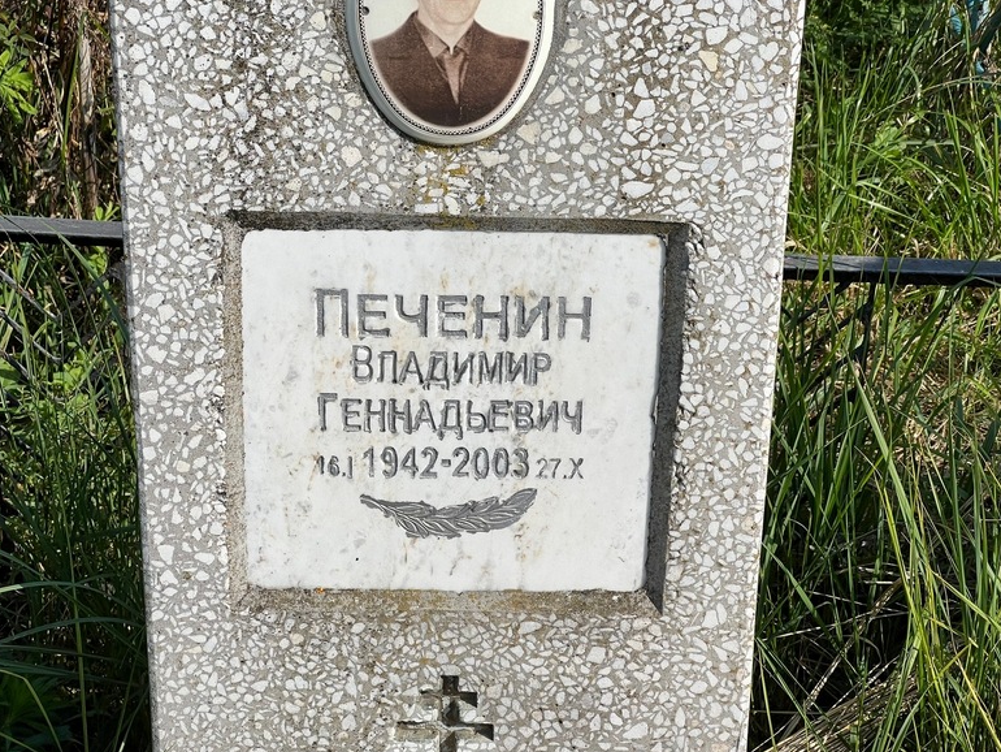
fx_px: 2314
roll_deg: +1.8
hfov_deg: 24.4
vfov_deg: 18.4
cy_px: 388
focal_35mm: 80
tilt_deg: -27.0
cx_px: 502
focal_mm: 9
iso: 32
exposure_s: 1/1014
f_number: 2.8
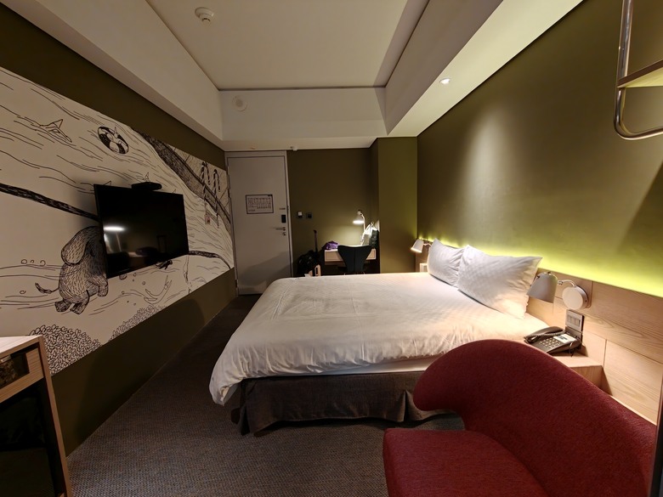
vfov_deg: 85.7
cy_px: 248
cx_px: 332
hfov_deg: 102.1
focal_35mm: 14
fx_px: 268
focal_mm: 2.63
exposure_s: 1/40
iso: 800
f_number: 2
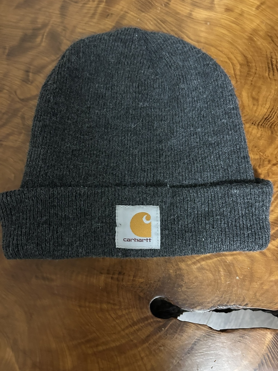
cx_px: 139
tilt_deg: -80.8
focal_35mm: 26
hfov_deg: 53.1
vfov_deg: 67.3
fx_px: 278
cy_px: 186
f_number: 1.5
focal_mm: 5.7
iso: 800
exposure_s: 1/30
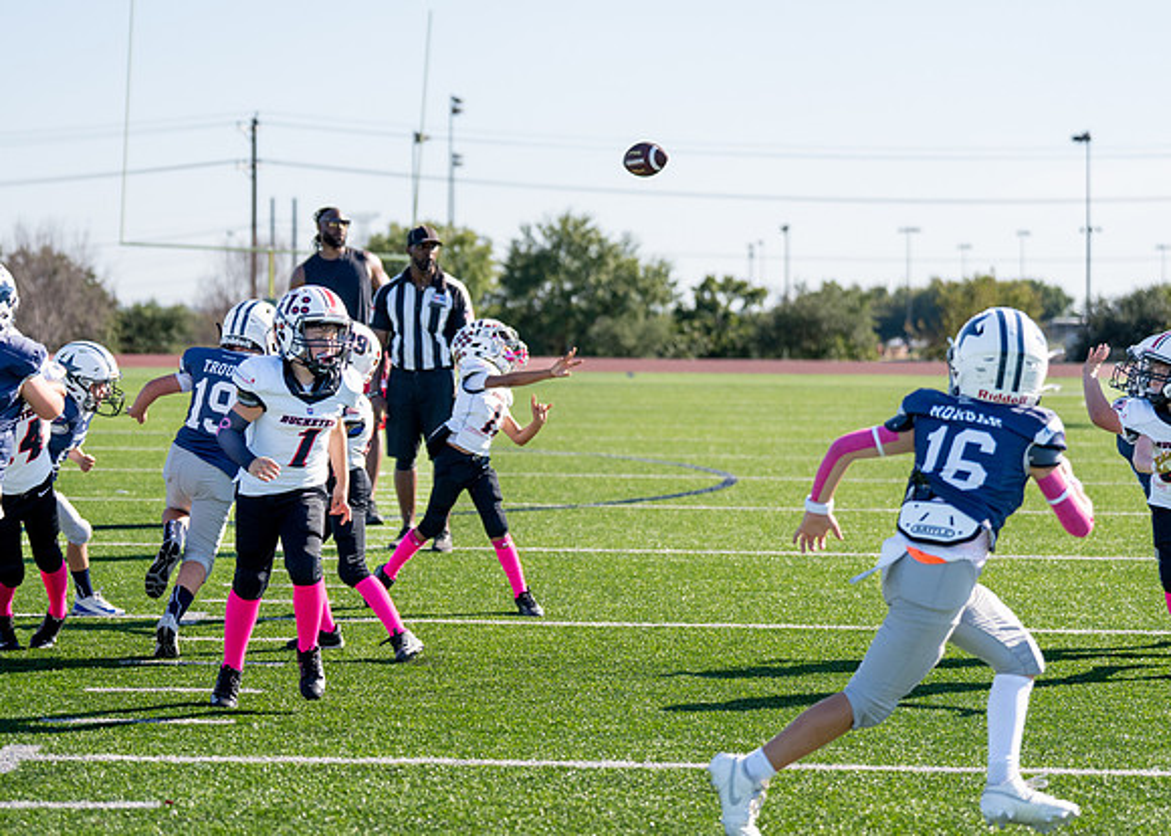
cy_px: 363
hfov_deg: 20.3
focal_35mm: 98
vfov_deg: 14.6
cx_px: 495
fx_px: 3269
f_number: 2.8
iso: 320
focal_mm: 79
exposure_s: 1/4000
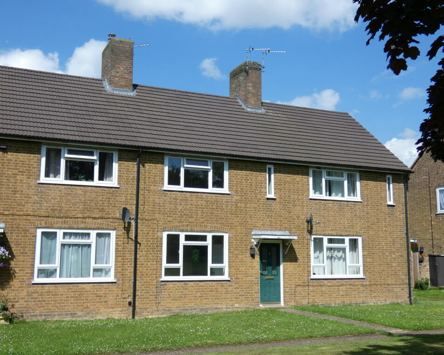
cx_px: 209
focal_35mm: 41
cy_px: 177
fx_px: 539
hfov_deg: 44.8
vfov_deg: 36.5
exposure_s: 1/1000
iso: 80
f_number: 3.6
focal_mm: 7.1
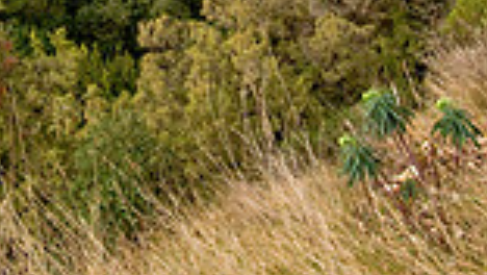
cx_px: 50
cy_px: -236
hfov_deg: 28.9
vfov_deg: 14.8
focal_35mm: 70
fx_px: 905
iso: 200
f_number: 6.7
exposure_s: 1/180
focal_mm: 12
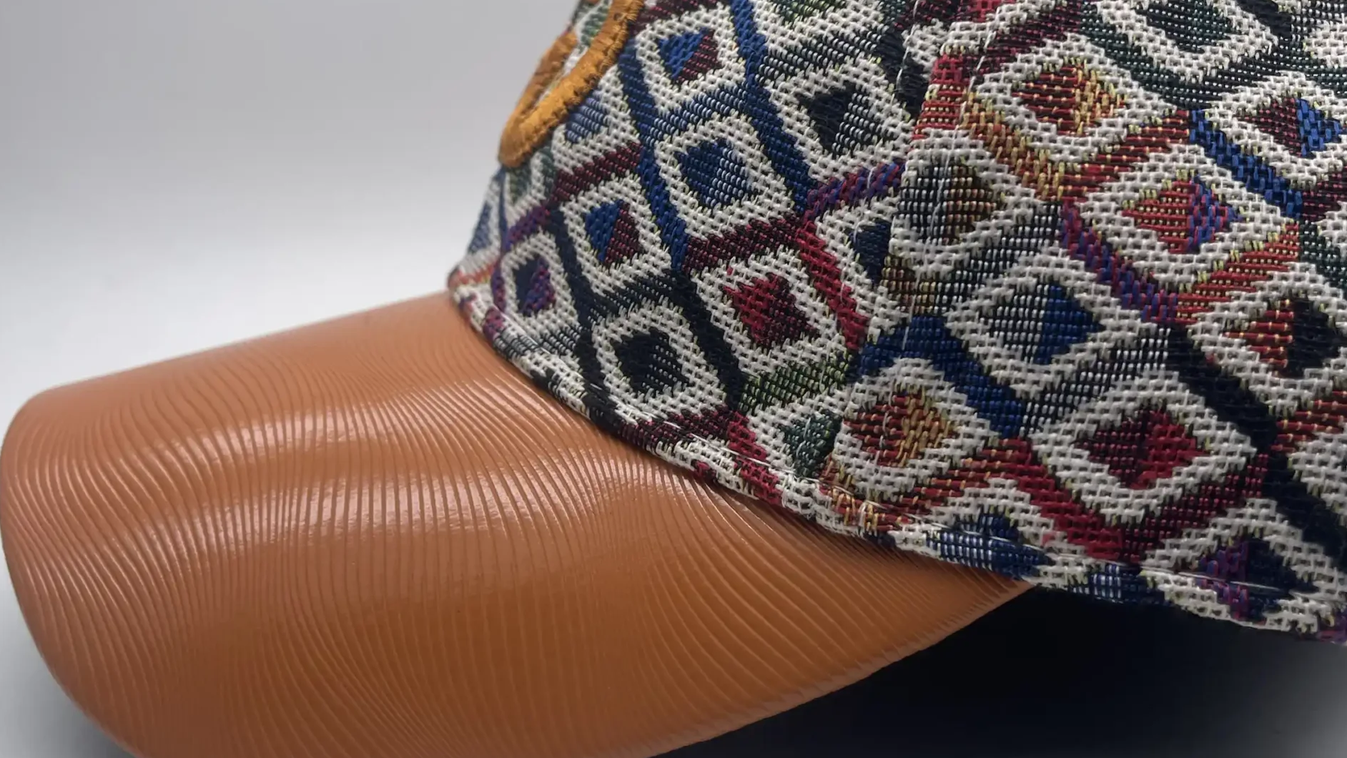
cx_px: 668
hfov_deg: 54.0
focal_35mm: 37
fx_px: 1322
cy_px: 235
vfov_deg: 31.7
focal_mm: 5.1
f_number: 1.6
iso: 32
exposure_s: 1/916
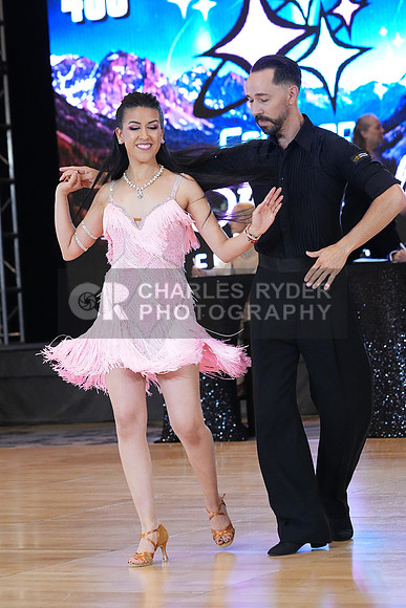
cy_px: 304
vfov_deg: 16.1
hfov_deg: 10.8
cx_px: 203
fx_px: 2147
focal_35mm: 127
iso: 12800
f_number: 5.6
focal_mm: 127
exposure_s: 1/400
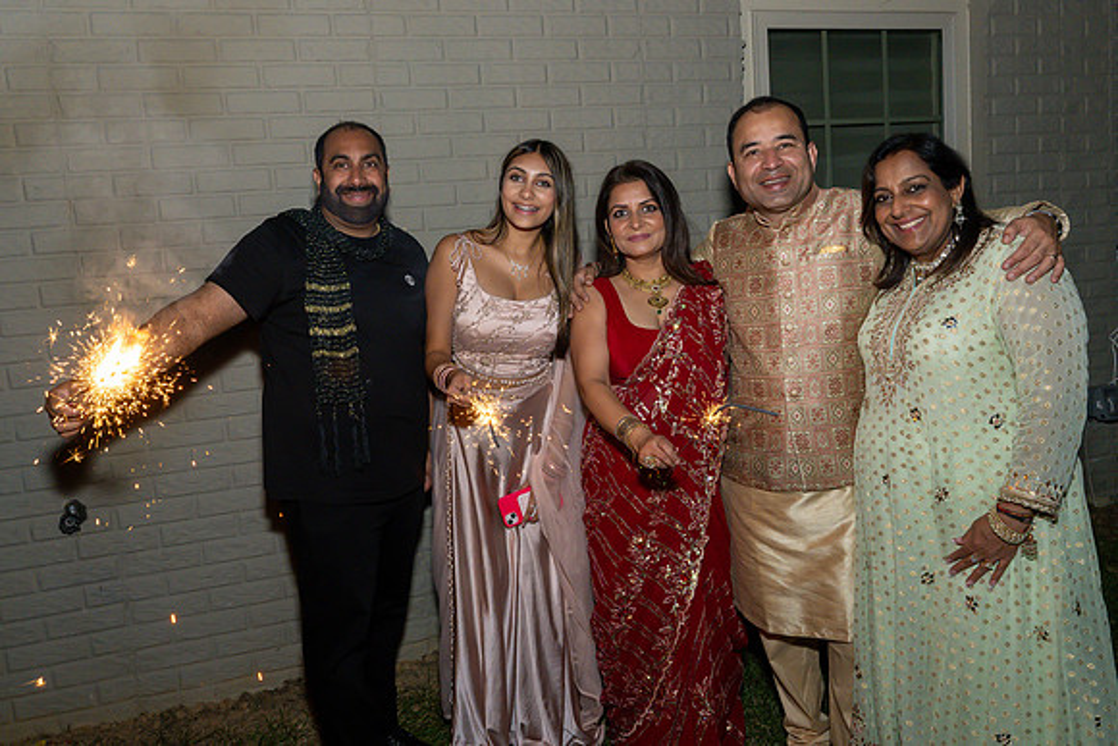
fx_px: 800
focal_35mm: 26
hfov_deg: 69.9
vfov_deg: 50.0
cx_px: 542
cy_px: 362
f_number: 8
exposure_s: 1/250
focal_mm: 17
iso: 640
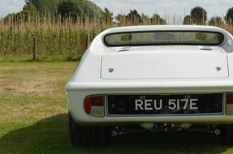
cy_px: 93
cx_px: 175
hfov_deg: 16.4
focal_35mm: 125
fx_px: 806
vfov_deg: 10.9
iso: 100
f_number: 11
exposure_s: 1/200
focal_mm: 55
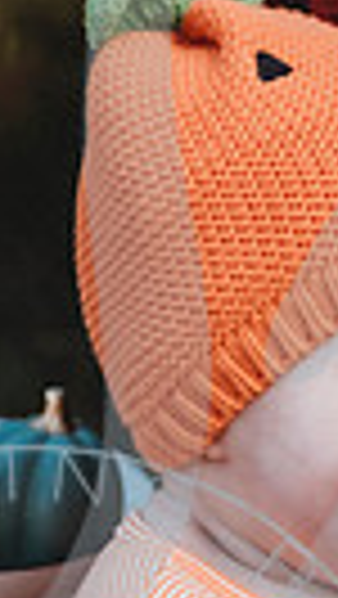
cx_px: 234
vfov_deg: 8.7
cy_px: 522
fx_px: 3944
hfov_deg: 4.9
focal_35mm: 248
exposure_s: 1/250
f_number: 2.8
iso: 100
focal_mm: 70
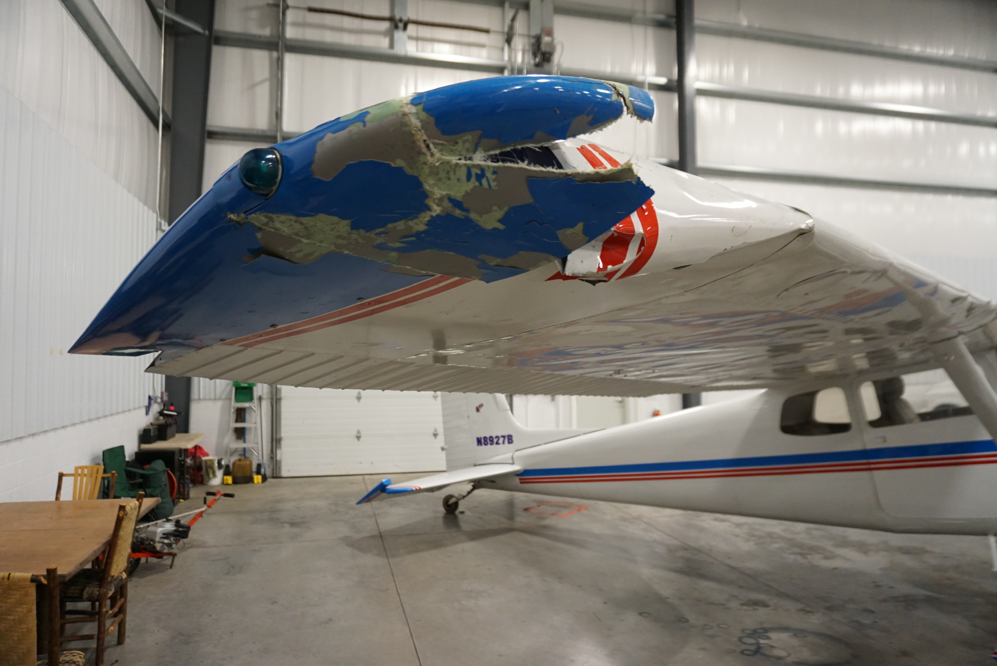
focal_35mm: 24
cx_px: 498
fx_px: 665
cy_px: 333
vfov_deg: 53.2
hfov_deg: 73.7
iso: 1000
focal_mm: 16
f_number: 3.5
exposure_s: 1/60
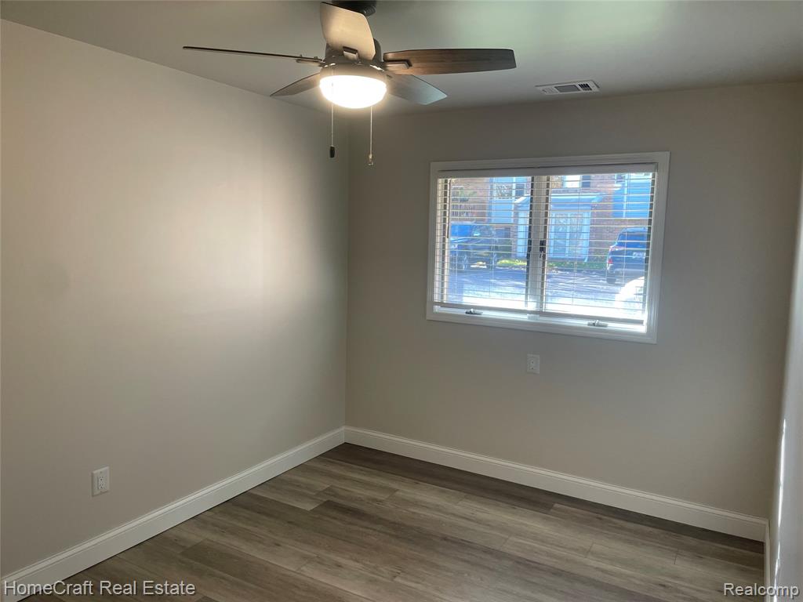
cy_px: 301
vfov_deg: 53.1
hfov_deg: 67.3
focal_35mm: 26
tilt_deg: -7.7
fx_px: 603
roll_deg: -0.7
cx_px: 402
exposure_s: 1/120
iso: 100
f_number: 1.6
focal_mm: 4.2
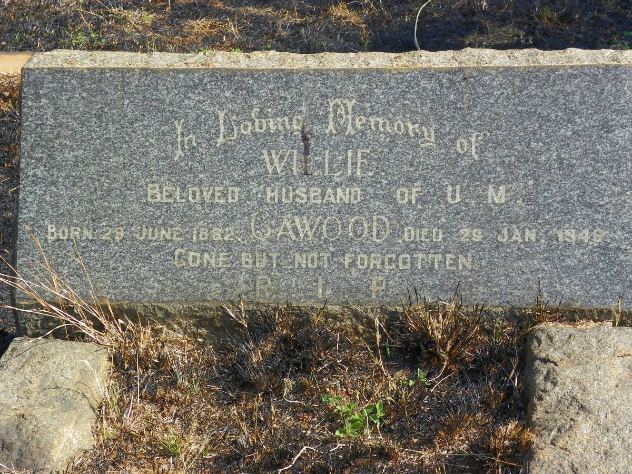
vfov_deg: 16.4
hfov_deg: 21.8
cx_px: 316
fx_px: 1643
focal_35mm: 90
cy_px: 237
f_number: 4.5
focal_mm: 16
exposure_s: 1/200
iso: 64
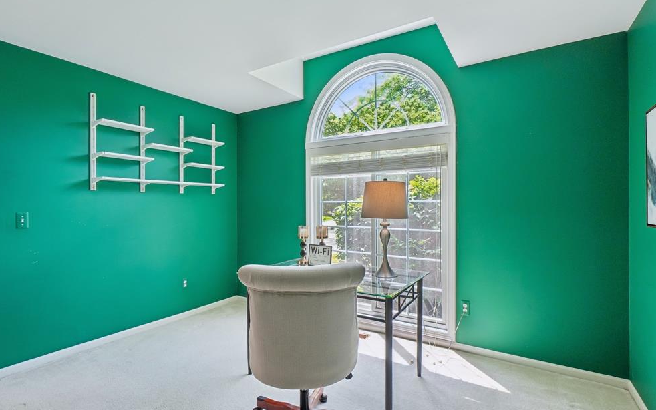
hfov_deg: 92.6
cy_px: 210
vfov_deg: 66.4
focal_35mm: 18
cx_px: 327
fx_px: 313
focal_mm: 11
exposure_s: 1/30
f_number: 8
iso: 320
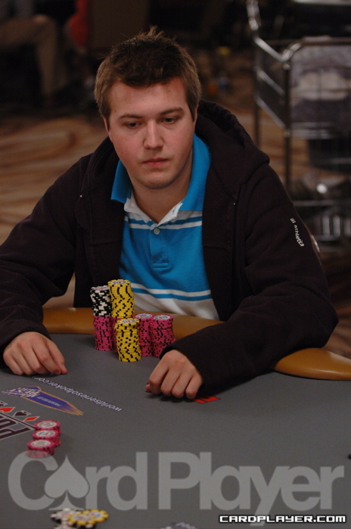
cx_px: 176
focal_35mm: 105
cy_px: 264
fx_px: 1540
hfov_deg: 13.0
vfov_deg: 19.5
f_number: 2.8
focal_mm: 70
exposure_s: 1/80
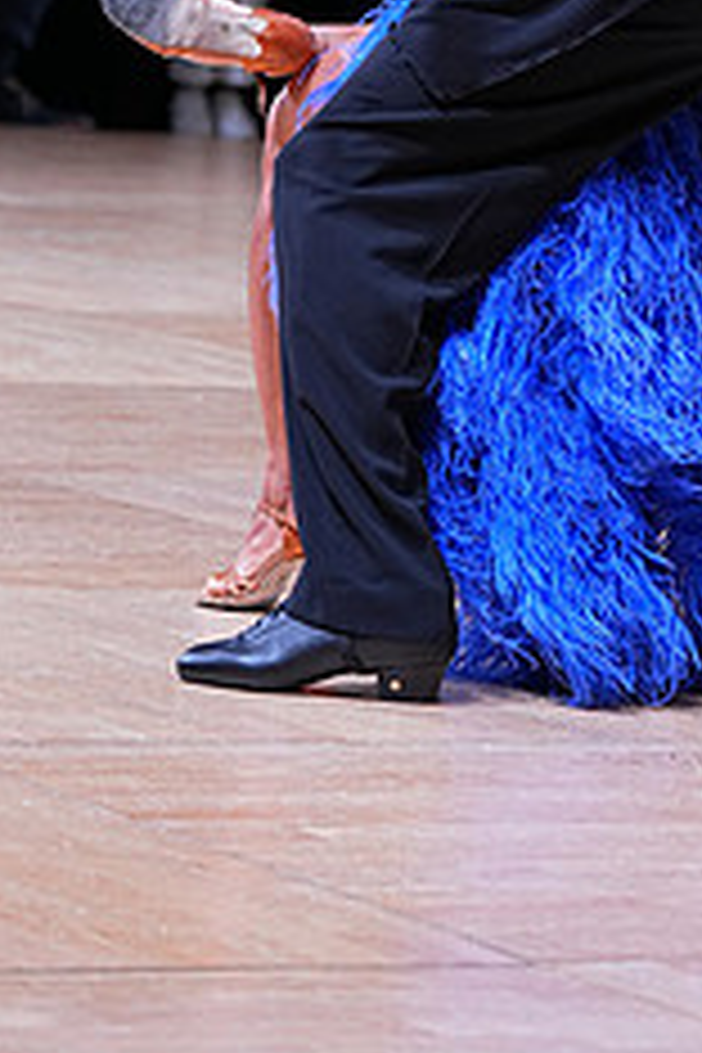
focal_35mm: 248
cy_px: -230
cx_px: 605
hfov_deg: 5.5
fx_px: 7253
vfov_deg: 8.2
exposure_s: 1/400
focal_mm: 100
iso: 1250
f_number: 4
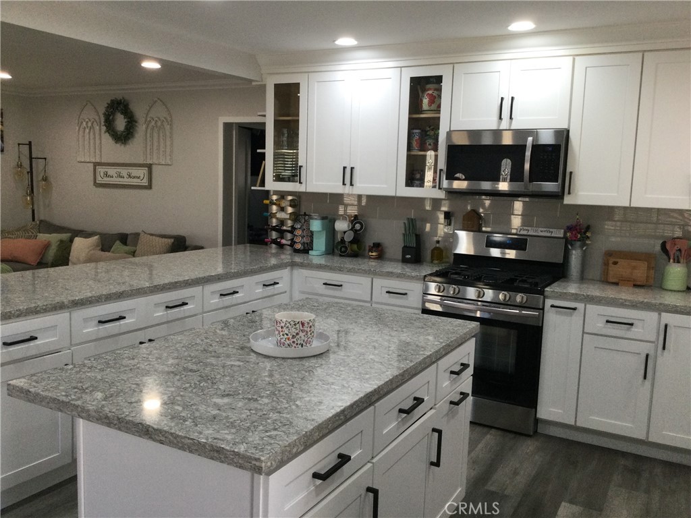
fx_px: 619
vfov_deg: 45.4
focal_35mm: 31
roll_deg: -2.7
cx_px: 346
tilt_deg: -9.8
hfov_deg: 58.4
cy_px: 259
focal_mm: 3.3
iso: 40
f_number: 2.4
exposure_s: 1/30
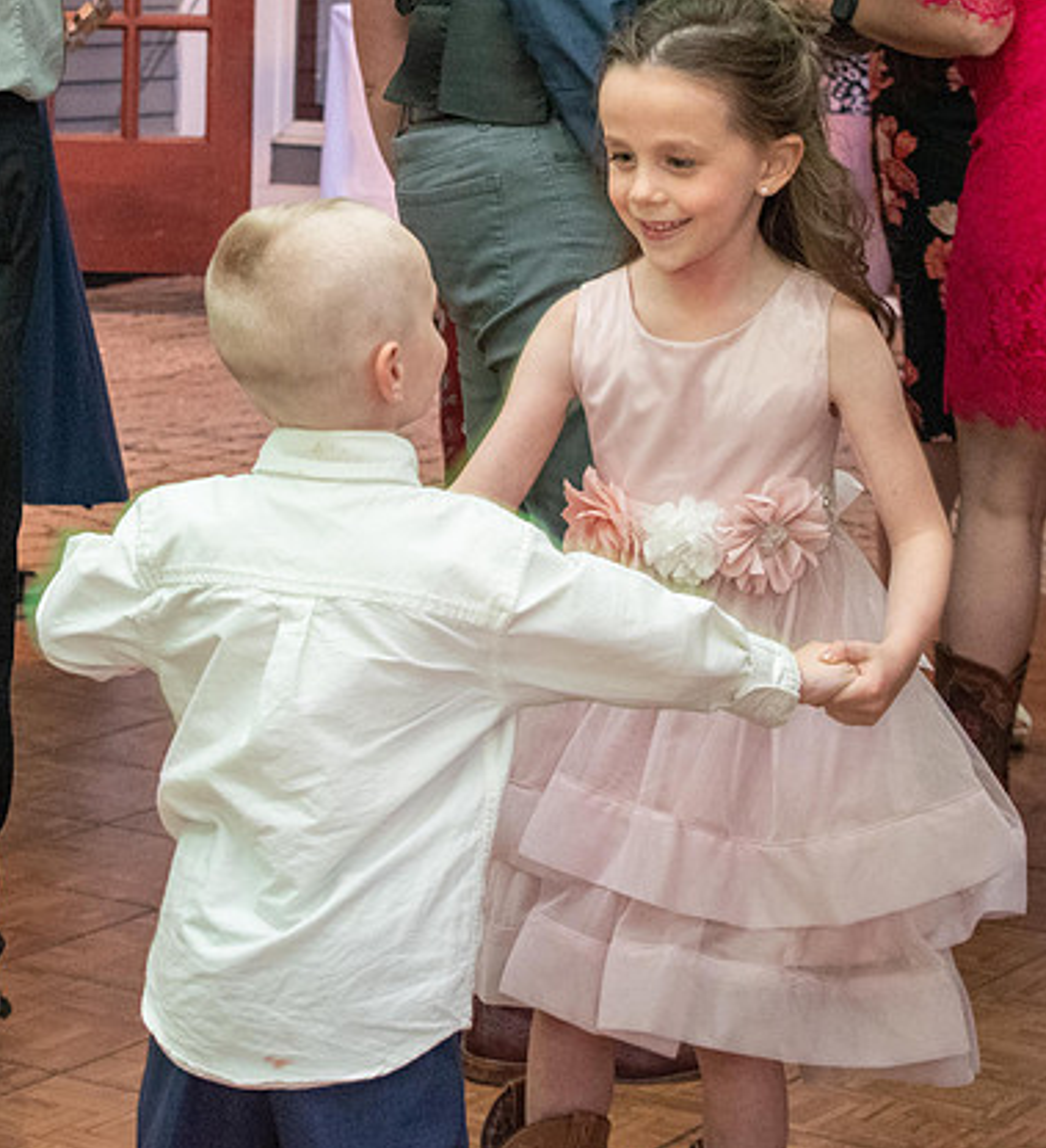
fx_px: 4307
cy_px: 477
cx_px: 258
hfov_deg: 13.8
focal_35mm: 120
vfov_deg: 15.2
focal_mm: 48
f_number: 5.3
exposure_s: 1/60
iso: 4000
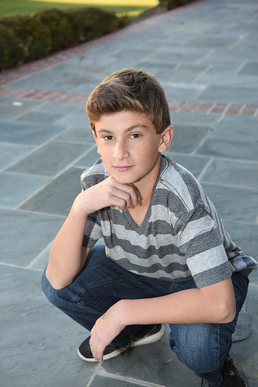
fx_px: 591
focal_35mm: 55
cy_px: 194
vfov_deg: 36.2
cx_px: 129
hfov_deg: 24.6
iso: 640
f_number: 5.6
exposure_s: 1/250
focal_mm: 55
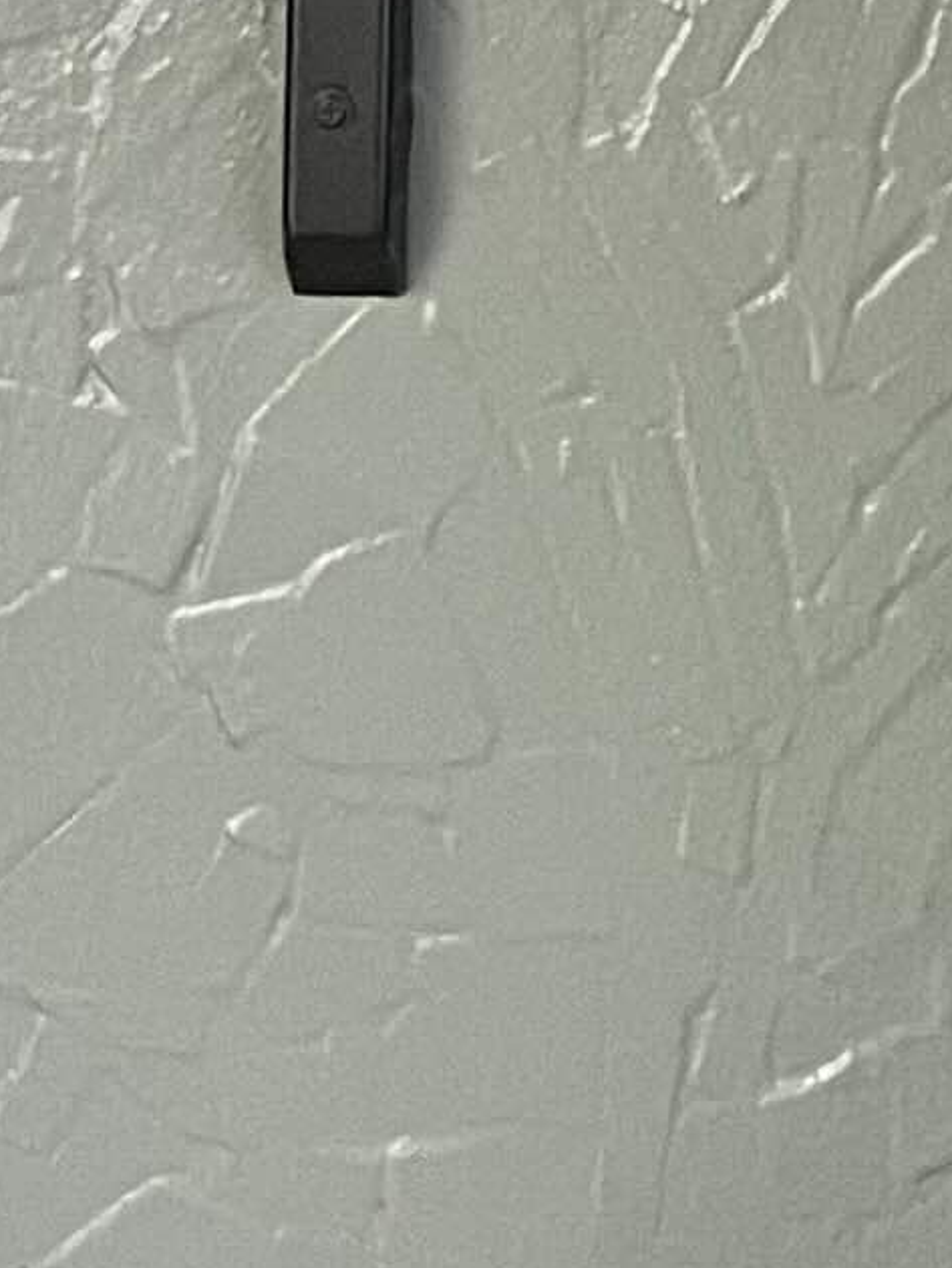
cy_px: -2201
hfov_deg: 8.9
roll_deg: +1.2
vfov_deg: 10.1
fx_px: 5826
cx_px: 1839
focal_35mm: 159
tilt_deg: +2.2
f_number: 1.6
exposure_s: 1/60
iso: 160
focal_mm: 4.2
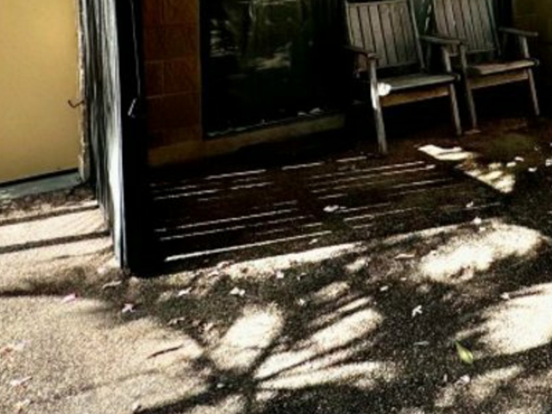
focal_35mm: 42
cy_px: -55
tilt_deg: -1.9
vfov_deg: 30.3
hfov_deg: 40.3
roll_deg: +1.0
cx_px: 528
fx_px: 670
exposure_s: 1/1672
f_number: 2.2
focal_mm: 2.22
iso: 50
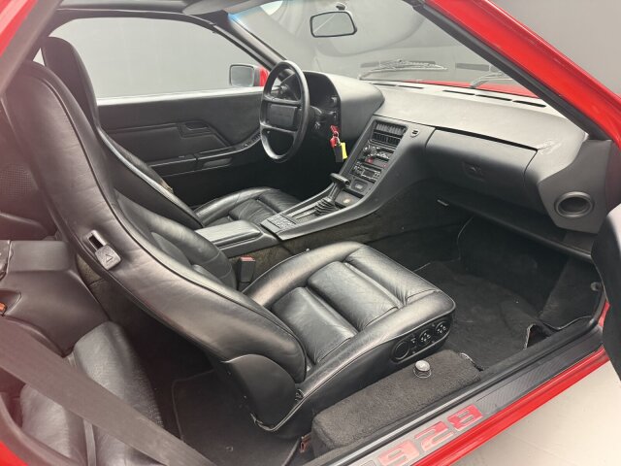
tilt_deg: -24.3
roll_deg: +2.2
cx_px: 310
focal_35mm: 24
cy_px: 233
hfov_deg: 71.6
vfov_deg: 56.8
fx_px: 431
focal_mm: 6.76
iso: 800
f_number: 1.78
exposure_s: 1/49
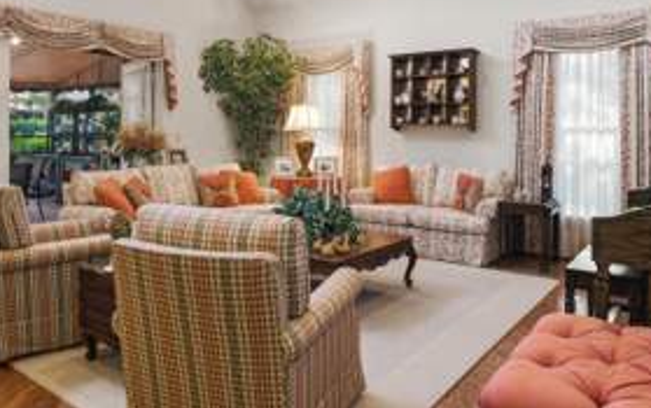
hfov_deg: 66.0
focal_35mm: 28
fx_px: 497
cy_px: 111
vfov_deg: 43.5
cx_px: 275
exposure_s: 1/640
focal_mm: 16
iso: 800
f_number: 8
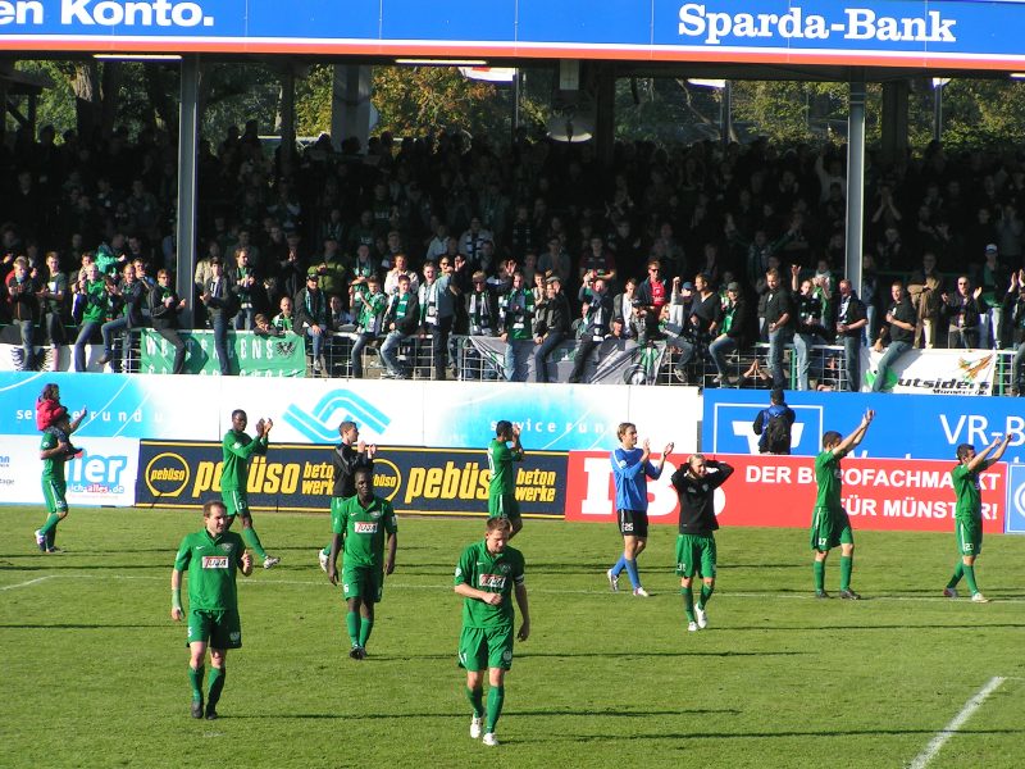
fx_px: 6100
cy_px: 384
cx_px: 512
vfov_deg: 7.2
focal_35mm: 206
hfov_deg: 9.6
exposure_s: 1/400
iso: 50
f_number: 5
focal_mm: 31.5
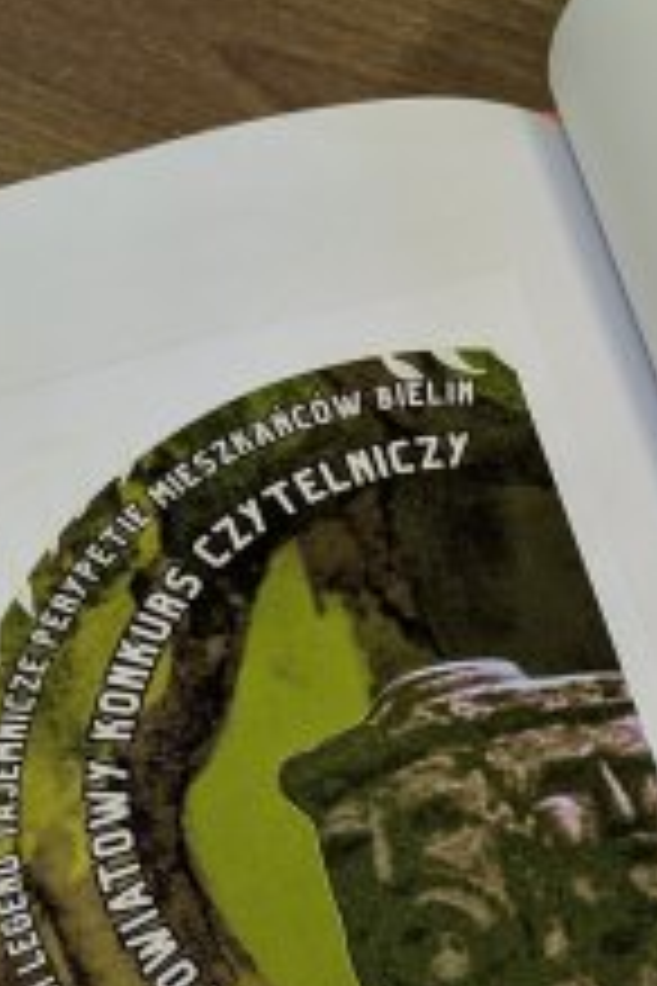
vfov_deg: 24.0
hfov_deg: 16.3
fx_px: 2272
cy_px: 819
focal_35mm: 83
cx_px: 536
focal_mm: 5.43
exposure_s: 1/50
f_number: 1.89
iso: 308
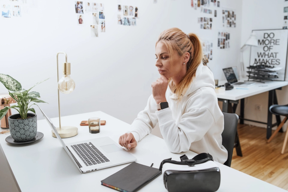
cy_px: 96
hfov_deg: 54.4
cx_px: 144
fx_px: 280
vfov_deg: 37.9
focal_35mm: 35
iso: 320
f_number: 3.2
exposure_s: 1/200
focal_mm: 35
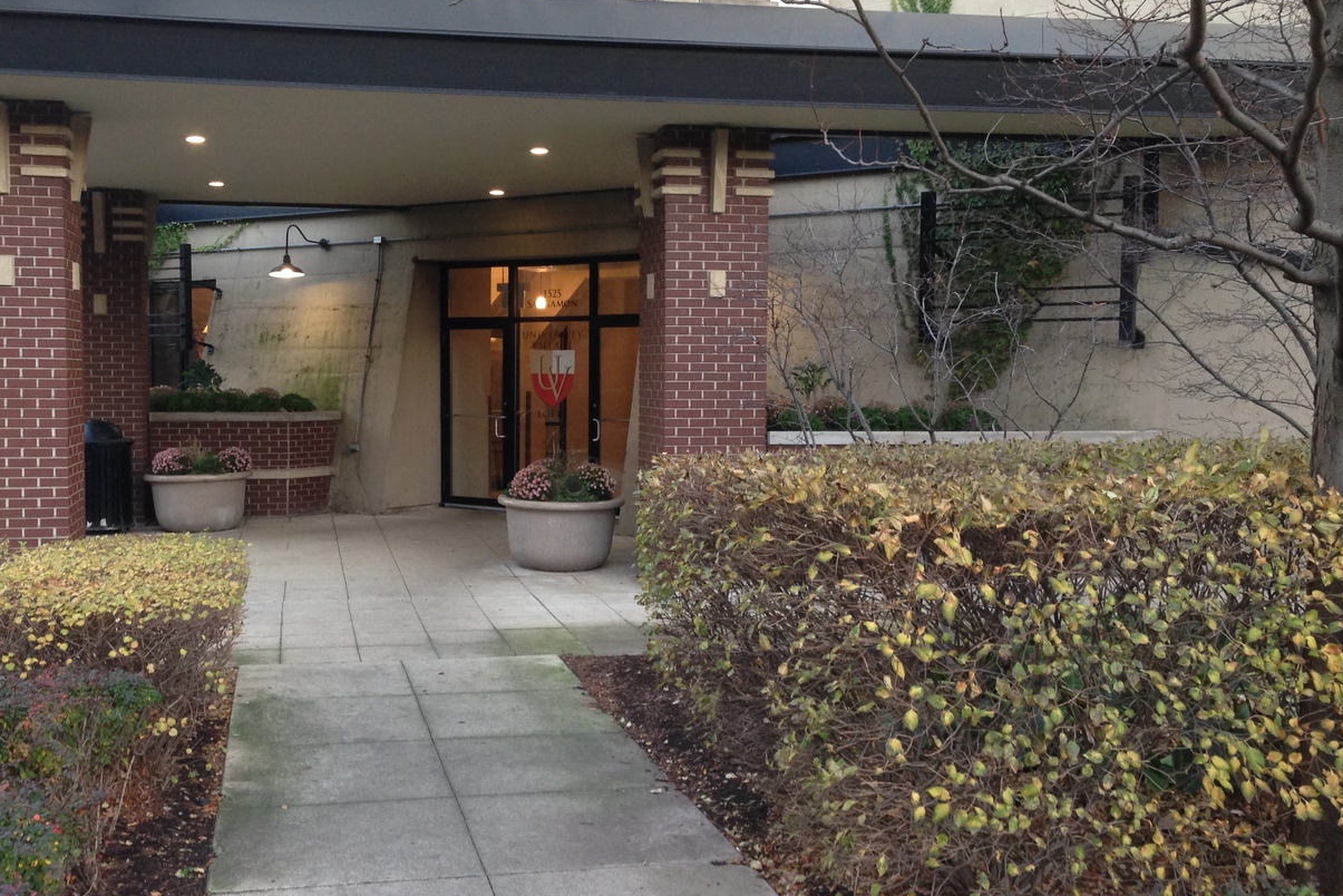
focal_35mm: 41
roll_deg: -0.6
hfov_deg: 47.2
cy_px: 446
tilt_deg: -4.2
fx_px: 1530
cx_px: 562
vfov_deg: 32.6
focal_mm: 4.12
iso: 100
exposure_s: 1/20
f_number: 2.4
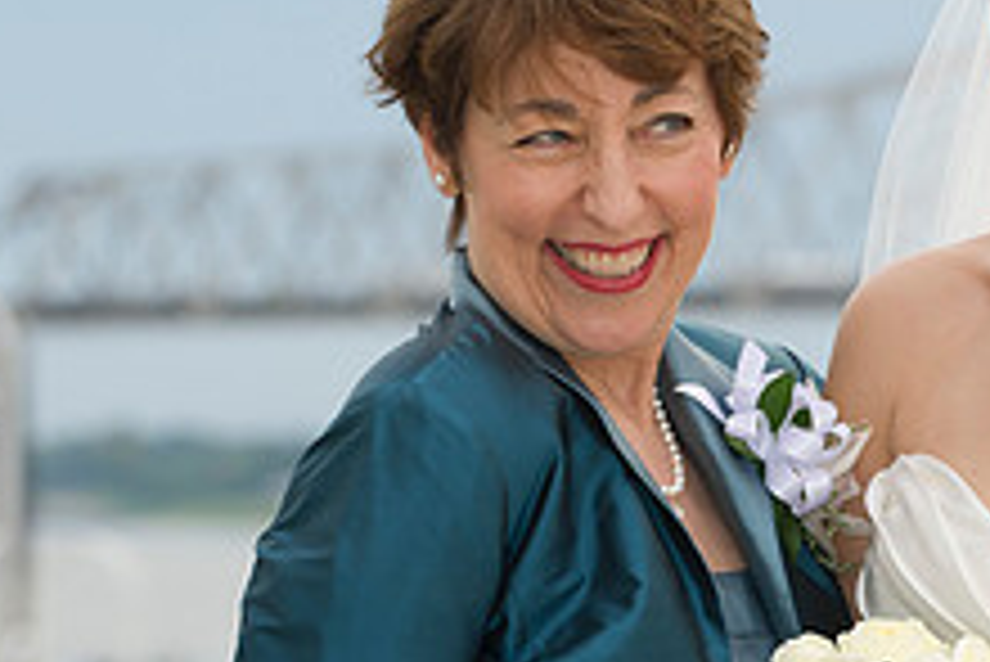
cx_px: 806
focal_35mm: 316
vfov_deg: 4.4
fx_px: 8695
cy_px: 459
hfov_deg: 6.5
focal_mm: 120
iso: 200
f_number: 4.5
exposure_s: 1/200
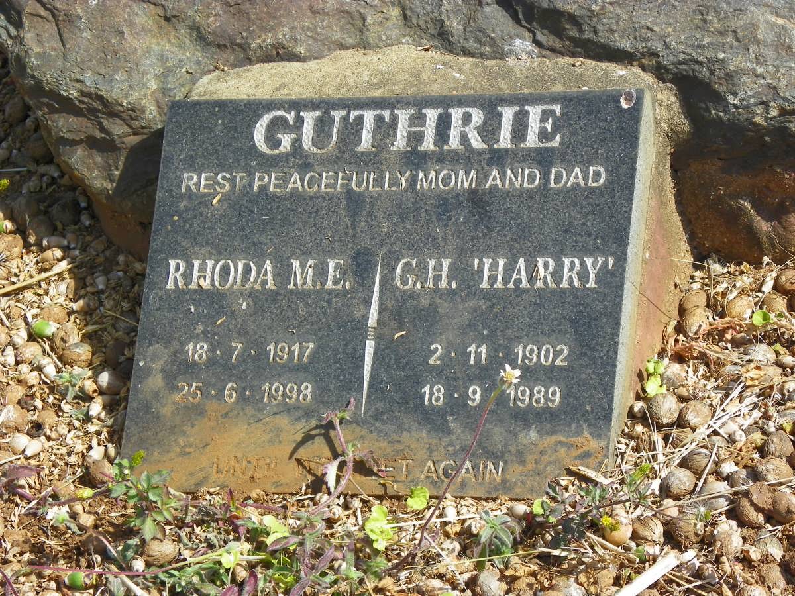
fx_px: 3307
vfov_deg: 10.3
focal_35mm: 144
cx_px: 398
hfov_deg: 13.7
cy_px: 298
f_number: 4.5
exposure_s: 1/200
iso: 64
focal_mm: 25.7
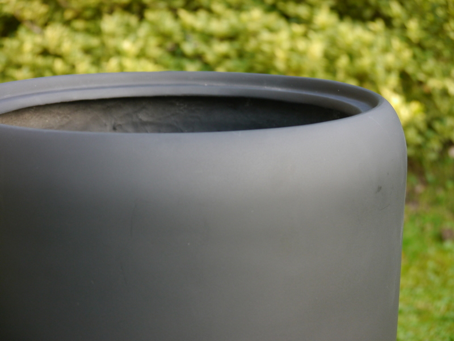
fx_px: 1102
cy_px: 170
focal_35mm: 84
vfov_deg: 17.6
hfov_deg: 23.3
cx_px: 227
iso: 500
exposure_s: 1/80
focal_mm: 42
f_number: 5.6
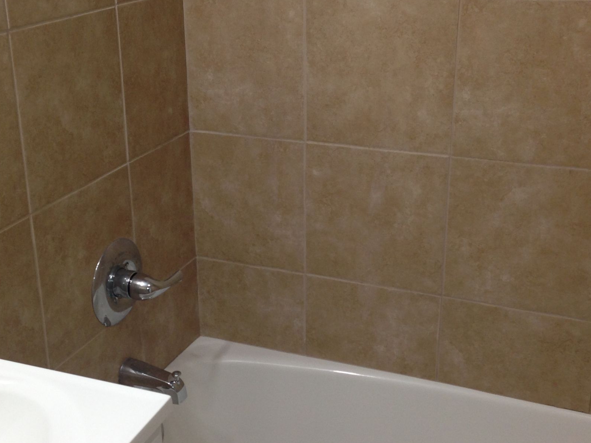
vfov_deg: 27.5
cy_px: 210
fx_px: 905
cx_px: 262
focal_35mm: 53
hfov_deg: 36.1
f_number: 2.4
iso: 64
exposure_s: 1/40
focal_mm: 4.12
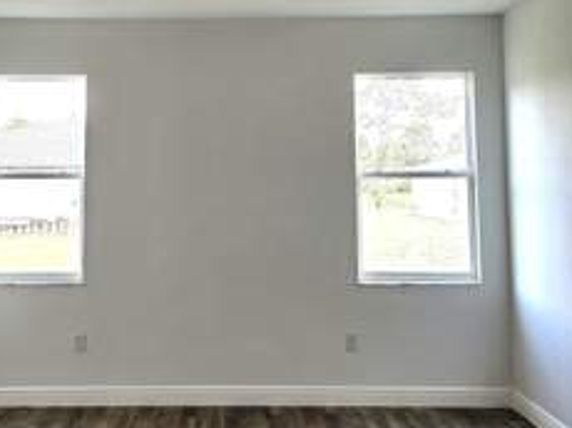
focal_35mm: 48
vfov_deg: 29.7
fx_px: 792
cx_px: 226
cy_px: 106
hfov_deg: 39.5
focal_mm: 6.3
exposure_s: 1/120
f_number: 1.7
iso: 64
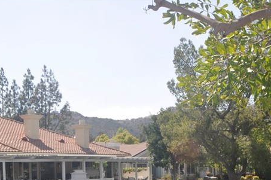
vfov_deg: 21.1
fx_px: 459
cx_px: 222
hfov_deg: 31.9
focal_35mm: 61
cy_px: 199
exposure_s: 1/200
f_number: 11
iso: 200
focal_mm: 18
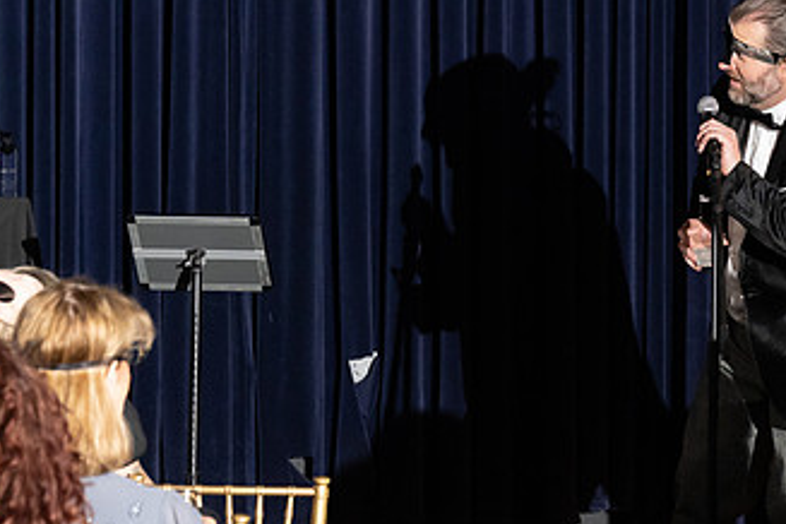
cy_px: 94
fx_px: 4803
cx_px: 661
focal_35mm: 220
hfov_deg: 9.3
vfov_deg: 6.2
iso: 2500
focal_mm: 83
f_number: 4.5
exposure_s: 1/200
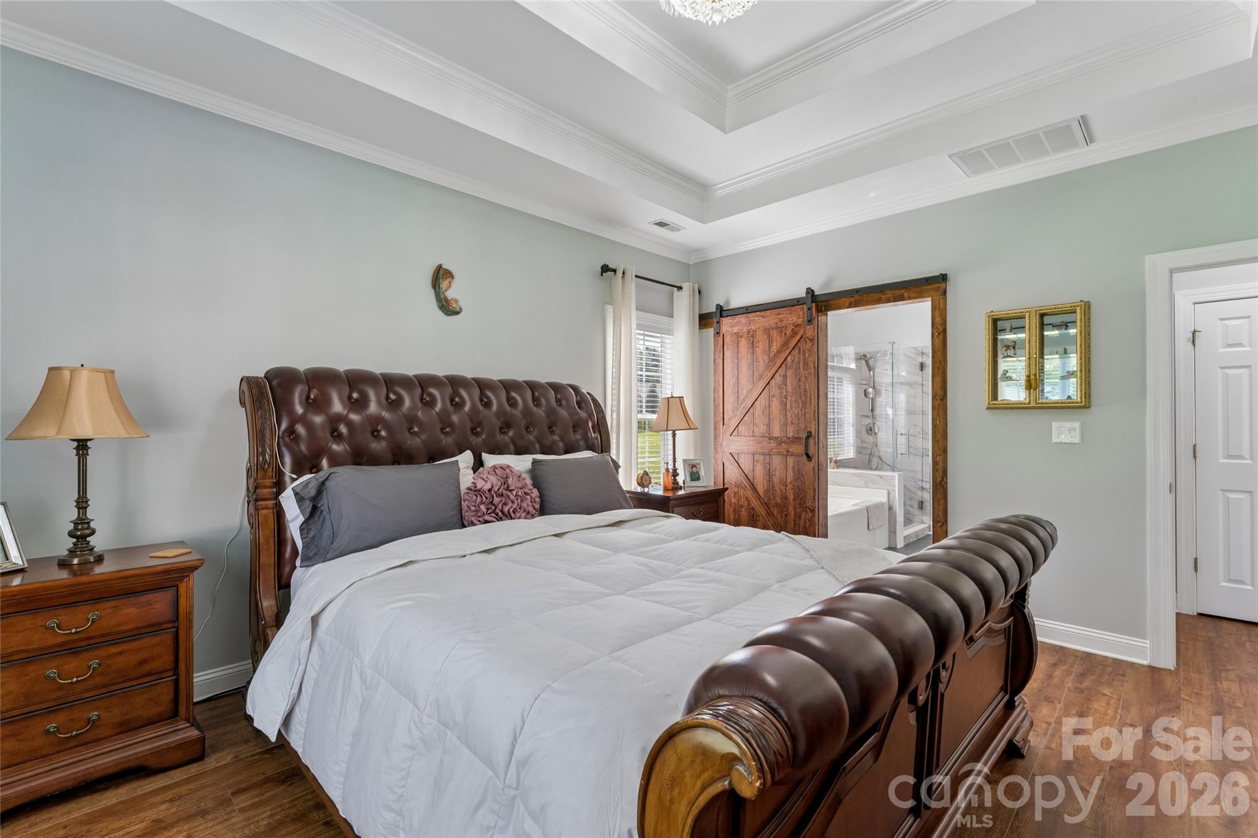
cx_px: 629
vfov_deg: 73.7
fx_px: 559
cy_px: 419
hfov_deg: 96.7
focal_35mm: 16
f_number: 13
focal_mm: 16
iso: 400
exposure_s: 1/20
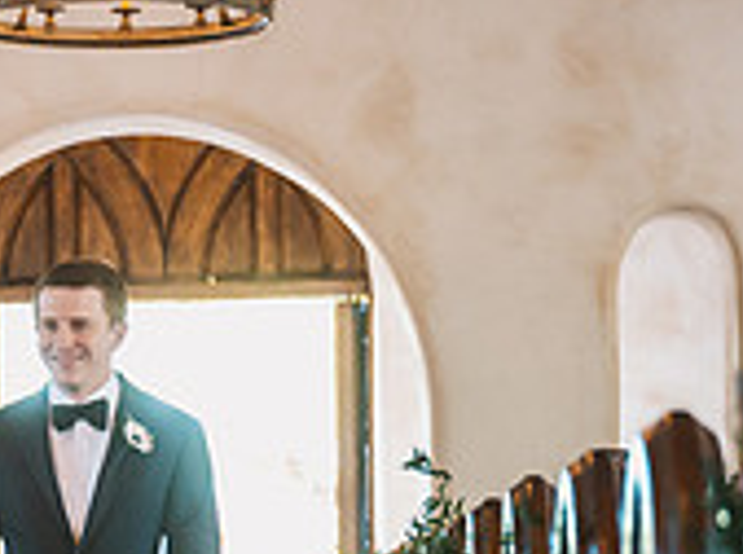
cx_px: -75
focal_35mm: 172
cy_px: 690
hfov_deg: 11.4
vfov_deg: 8.5
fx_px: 3684
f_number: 2.8
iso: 1600
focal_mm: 52
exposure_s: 1/160
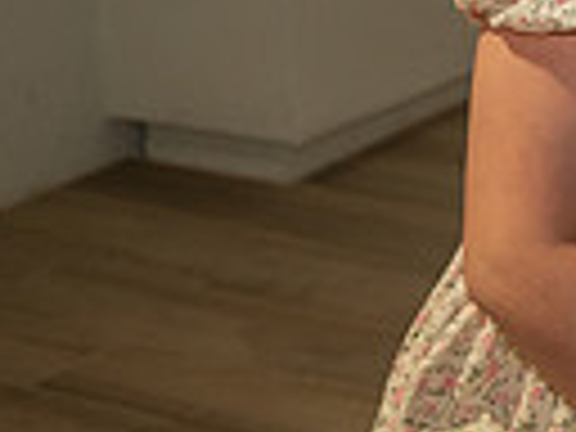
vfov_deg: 9.7
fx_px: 2529
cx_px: 994
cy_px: 68
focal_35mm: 152
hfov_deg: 12.1
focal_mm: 35
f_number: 2.8
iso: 2000
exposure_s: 1/100
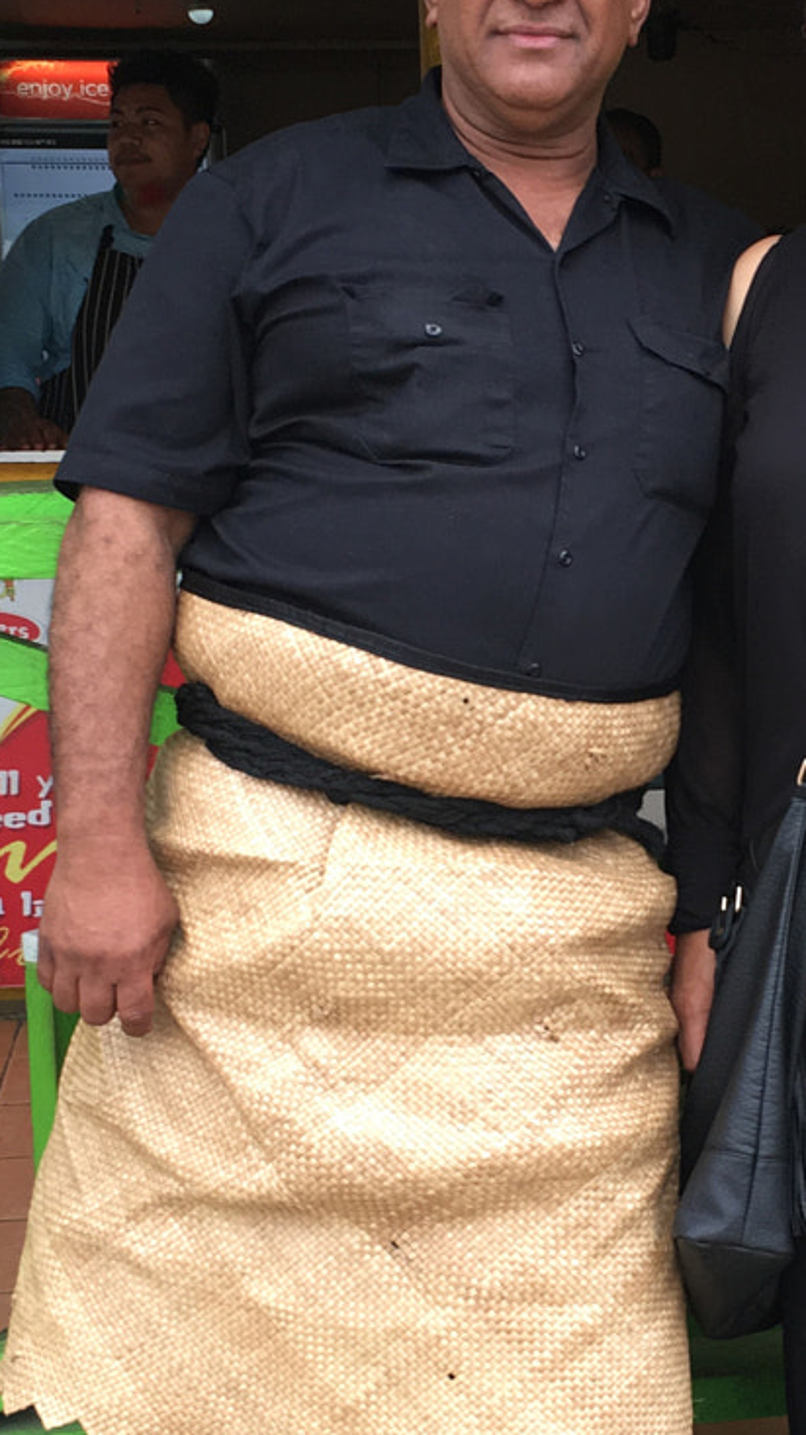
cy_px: 803
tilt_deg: -9.2
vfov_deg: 30.5
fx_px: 2623
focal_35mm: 69
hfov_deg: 17.3
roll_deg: +0.6
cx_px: 665
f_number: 2.2
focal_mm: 4.15
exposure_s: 1/100
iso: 40
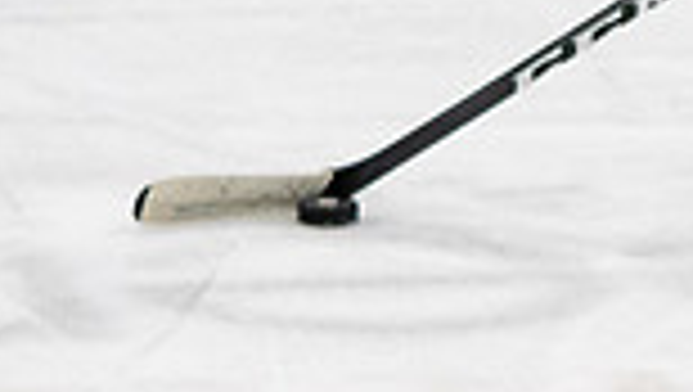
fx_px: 11313
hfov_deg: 3.5
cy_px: -504
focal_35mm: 615
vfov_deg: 2.0
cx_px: 905
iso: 2000
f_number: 3.5
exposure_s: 1/800
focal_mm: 70
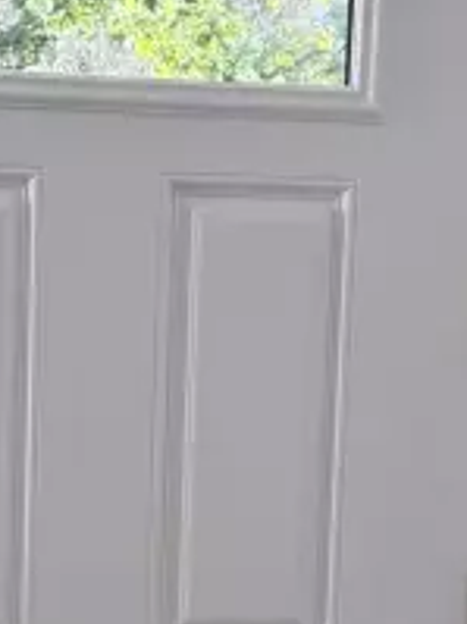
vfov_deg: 21.7
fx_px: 1621
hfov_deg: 16.4
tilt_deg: -6.9
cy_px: 434
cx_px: 160
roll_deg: -1.7
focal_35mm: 90
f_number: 1.78
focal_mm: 6.76
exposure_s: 1/121
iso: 100
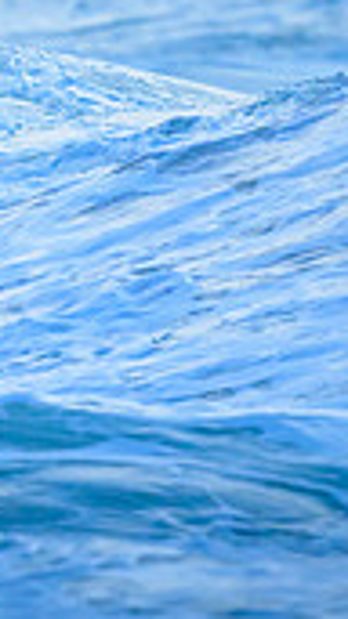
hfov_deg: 0.4
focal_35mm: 2851
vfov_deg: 0.8
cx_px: -540
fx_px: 46839
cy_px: 42
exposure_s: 1/2500
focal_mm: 800
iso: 3200
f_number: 6.3
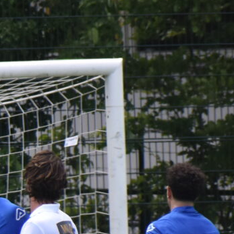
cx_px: -303
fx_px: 12657
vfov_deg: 1.1
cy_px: 294
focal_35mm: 1655
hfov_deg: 1.1
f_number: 5.6
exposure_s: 1/1000
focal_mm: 220
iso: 560
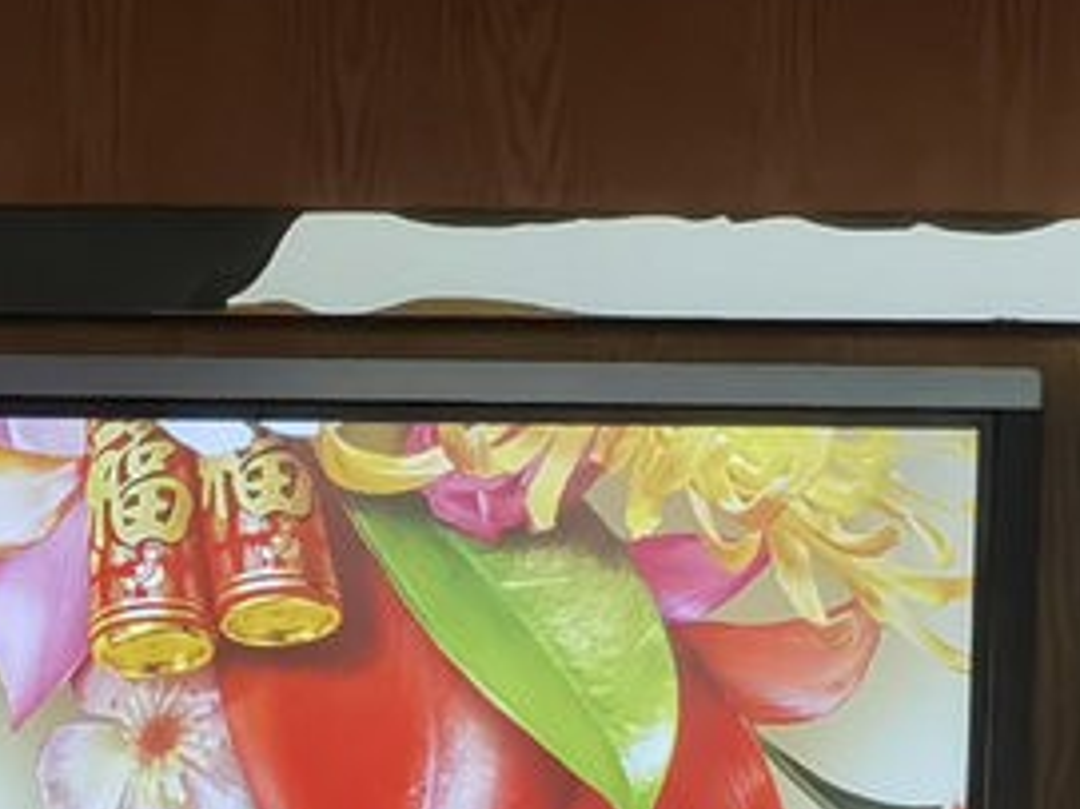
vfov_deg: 3.1
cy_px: 2116
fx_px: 14938
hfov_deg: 4.1
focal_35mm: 479
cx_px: -486
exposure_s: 1/100
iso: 160
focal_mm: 7.48
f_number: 2.4
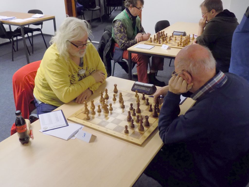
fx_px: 245
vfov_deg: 41.8
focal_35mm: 34
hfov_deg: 54.0
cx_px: 124
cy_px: 94
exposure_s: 1/30
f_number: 3.4
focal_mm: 6.1
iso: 360
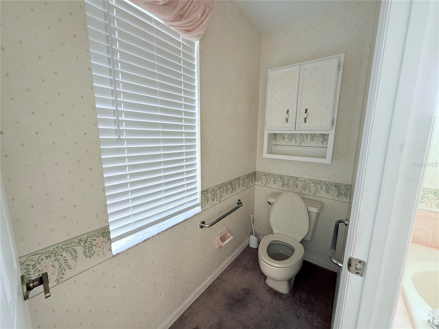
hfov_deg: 102.1
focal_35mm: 14
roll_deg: -0.2
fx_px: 178
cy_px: 164
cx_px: 220
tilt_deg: -9.7
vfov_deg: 85.7
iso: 100
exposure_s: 1/99
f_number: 2.2
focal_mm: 2.22
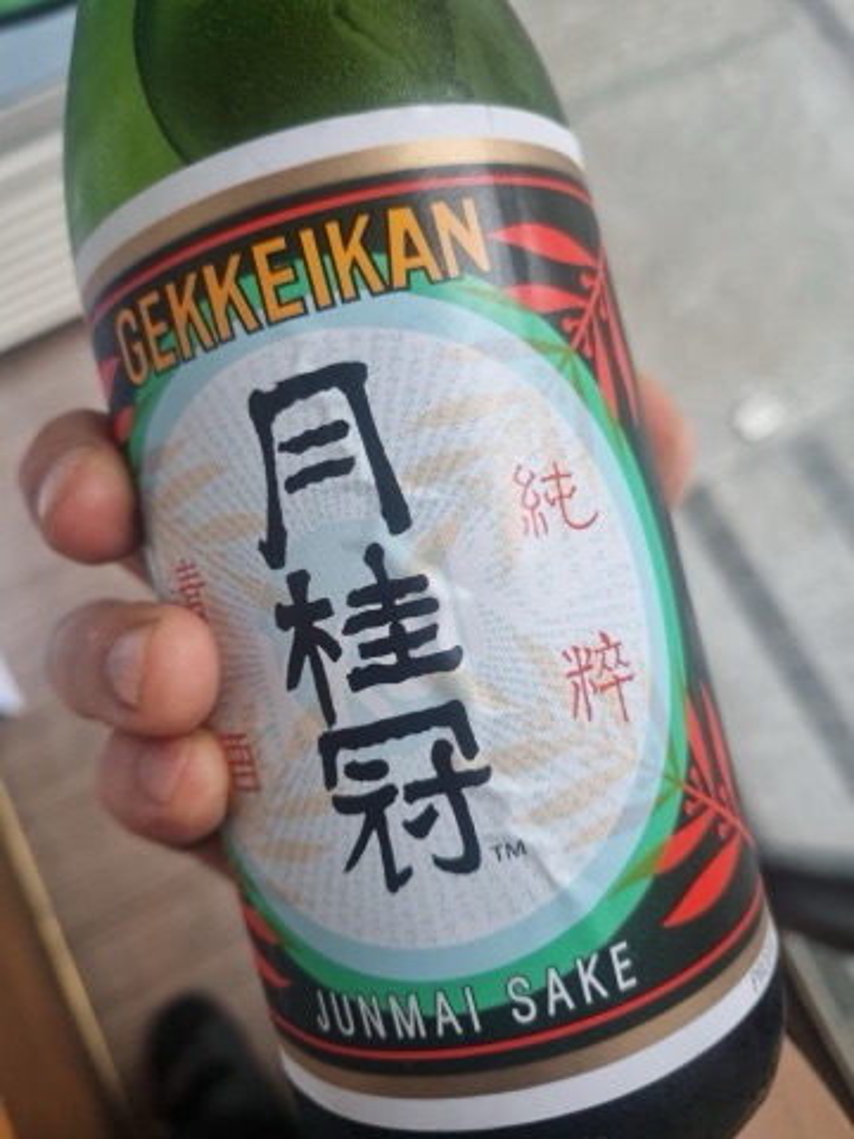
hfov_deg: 53.1
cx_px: 427
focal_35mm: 26
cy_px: 570
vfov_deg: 67.3
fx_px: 855
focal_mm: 5.4
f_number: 1.8
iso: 250
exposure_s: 1/120
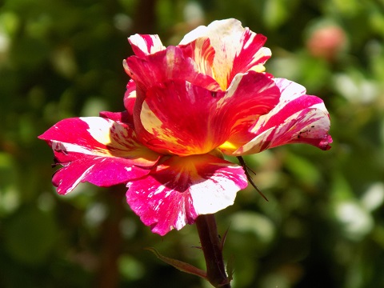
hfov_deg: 3.3
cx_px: 192
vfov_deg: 2.5
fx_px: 6722
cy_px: 144
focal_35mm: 606
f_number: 5.9
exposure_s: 1/250
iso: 80
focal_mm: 107.7
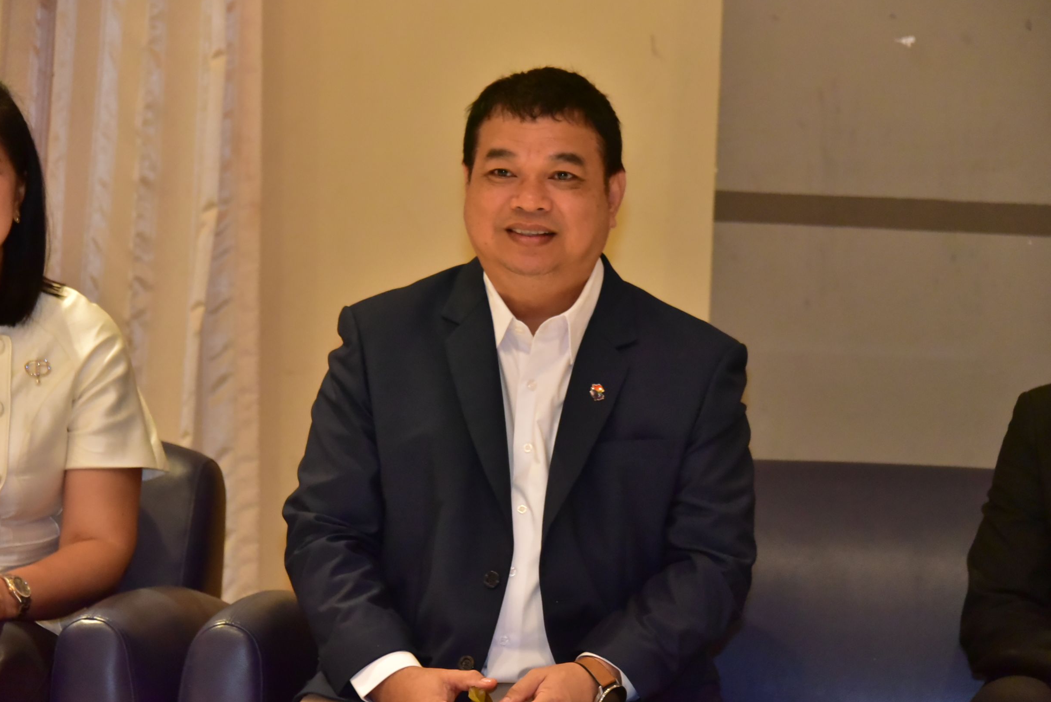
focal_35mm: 139
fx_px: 4060
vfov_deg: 9.9
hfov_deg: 14.8
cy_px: 350
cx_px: 532
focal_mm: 135
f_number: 5.6
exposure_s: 1/125
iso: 8000
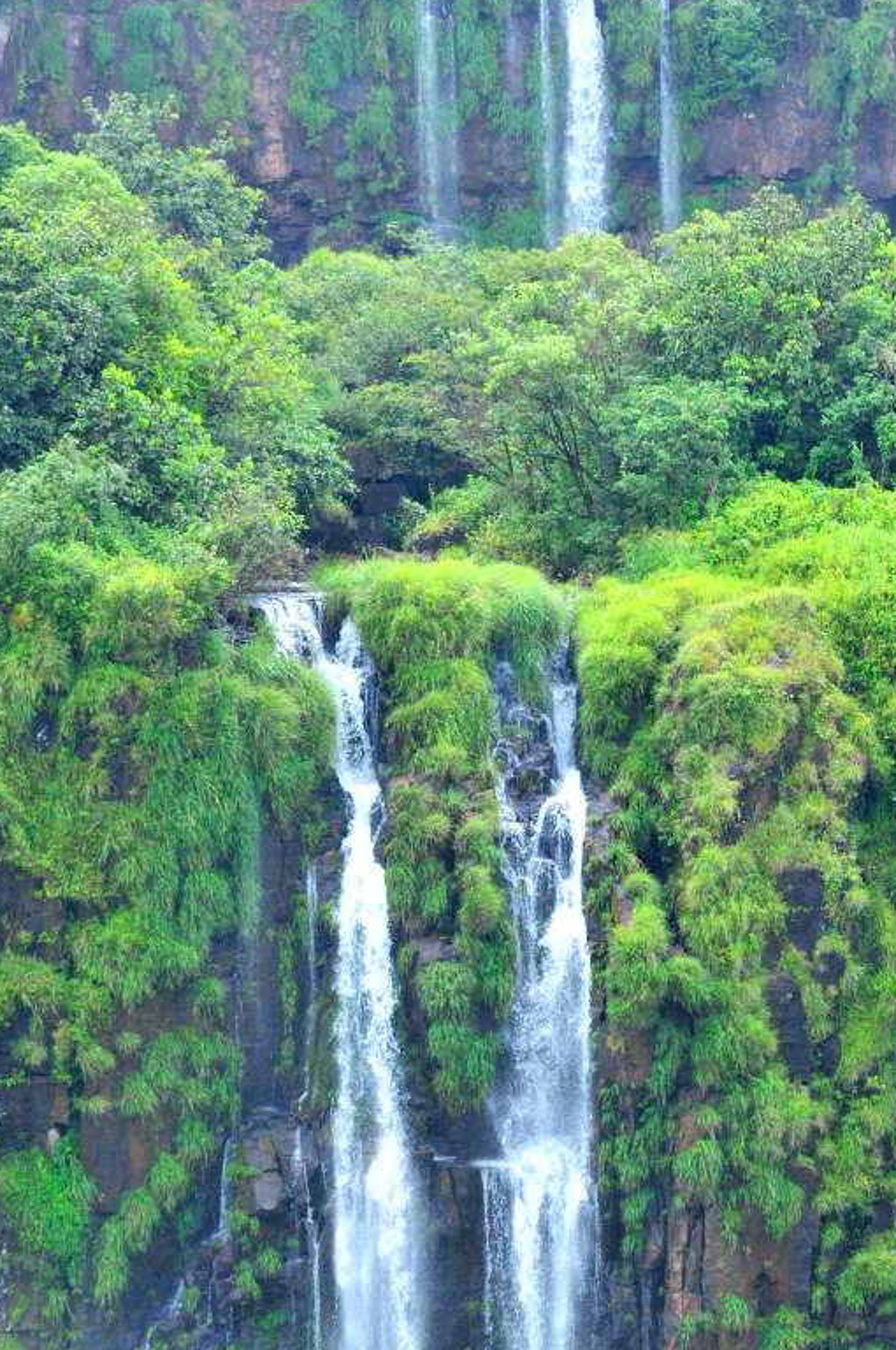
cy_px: 763
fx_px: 5240
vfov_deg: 14.7
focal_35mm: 140
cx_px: 418
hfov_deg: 9.8
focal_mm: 70
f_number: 3.5
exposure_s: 1/800
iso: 400
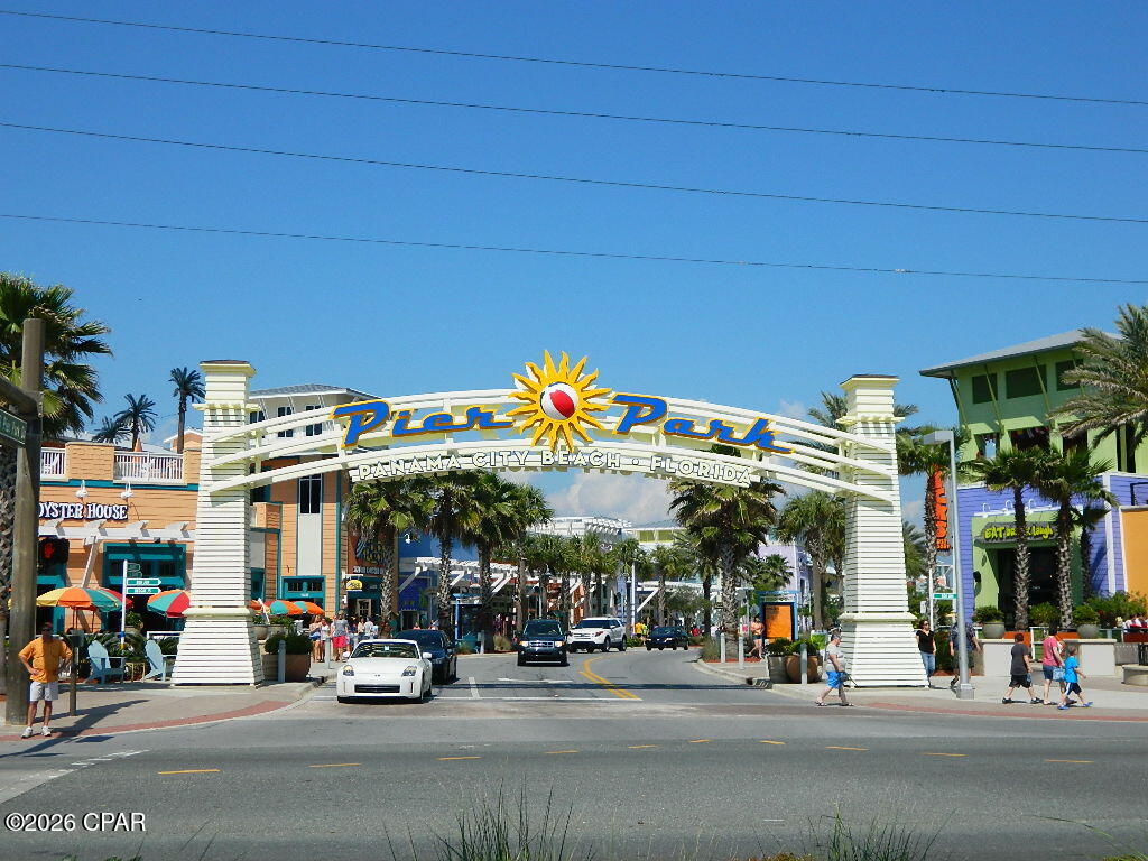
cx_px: 574
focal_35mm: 47
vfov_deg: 30.9
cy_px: 430
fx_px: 1559
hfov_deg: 40.4
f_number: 10.2
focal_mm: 8.4
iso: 80
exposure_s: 1/250
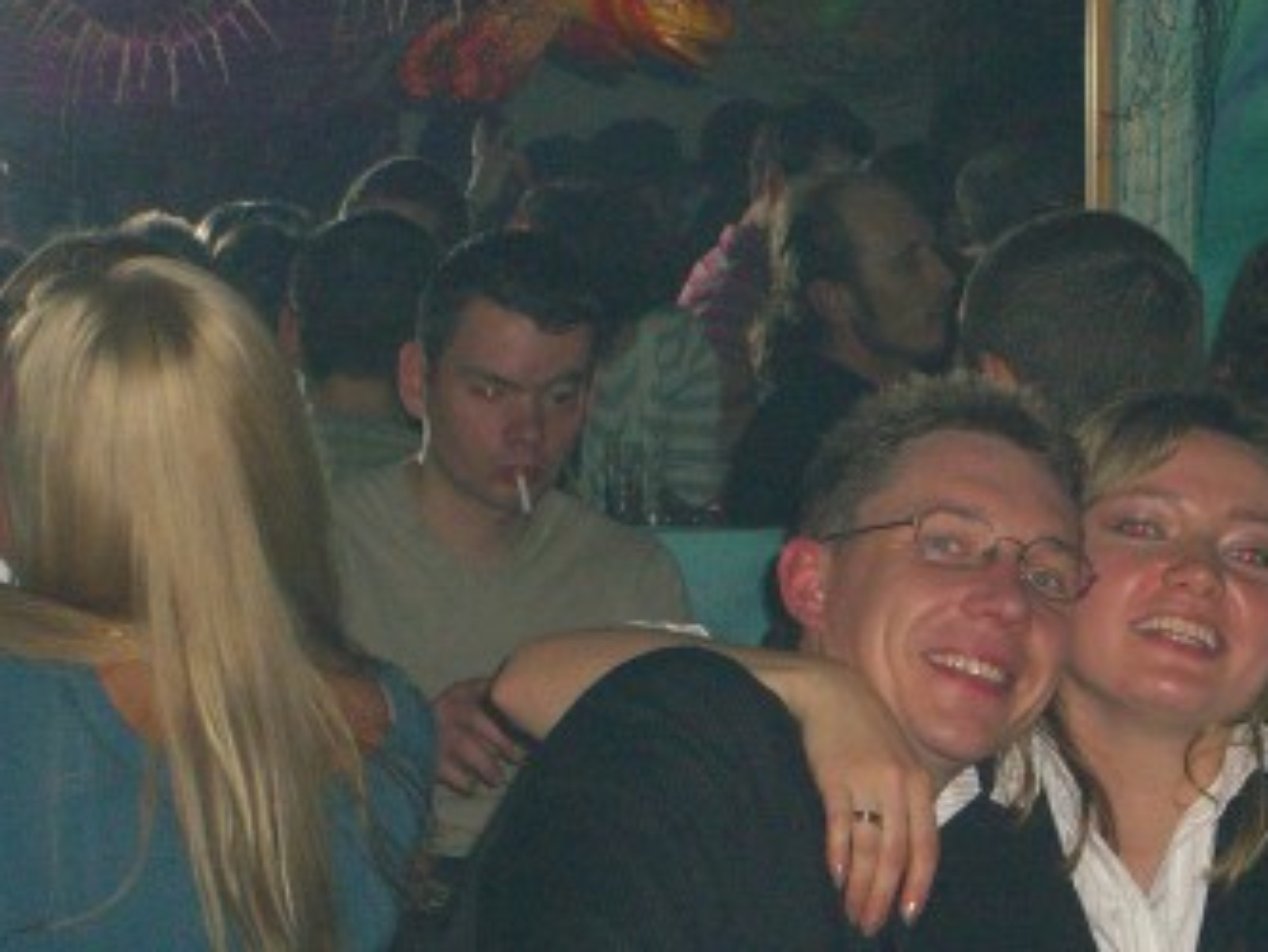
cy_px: 773
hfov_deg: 11.5
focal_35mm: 171
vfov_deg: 8.7
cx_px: 803
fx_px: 6266
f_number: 4.8
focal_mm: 19.7
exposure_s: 1/60
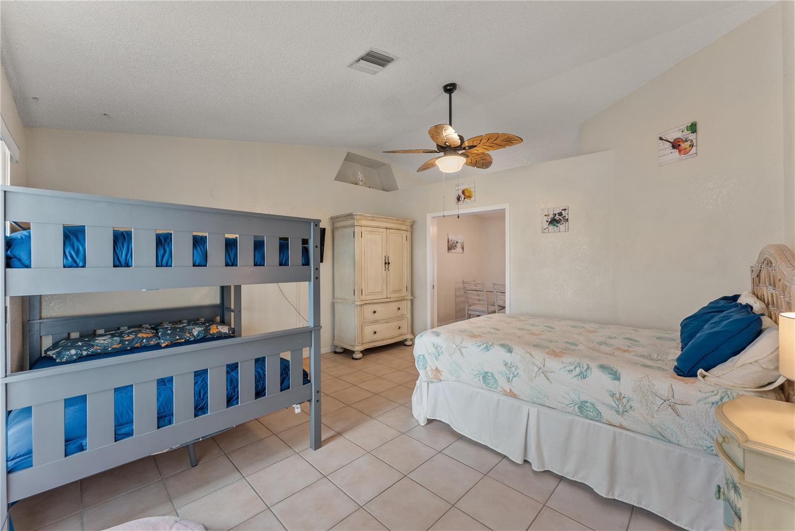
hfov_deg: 104.2
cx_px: 398
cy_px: 266
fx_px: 309
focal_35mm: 14
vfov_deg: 81.3
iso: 640
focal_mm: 14
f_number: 9
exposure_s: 1/3
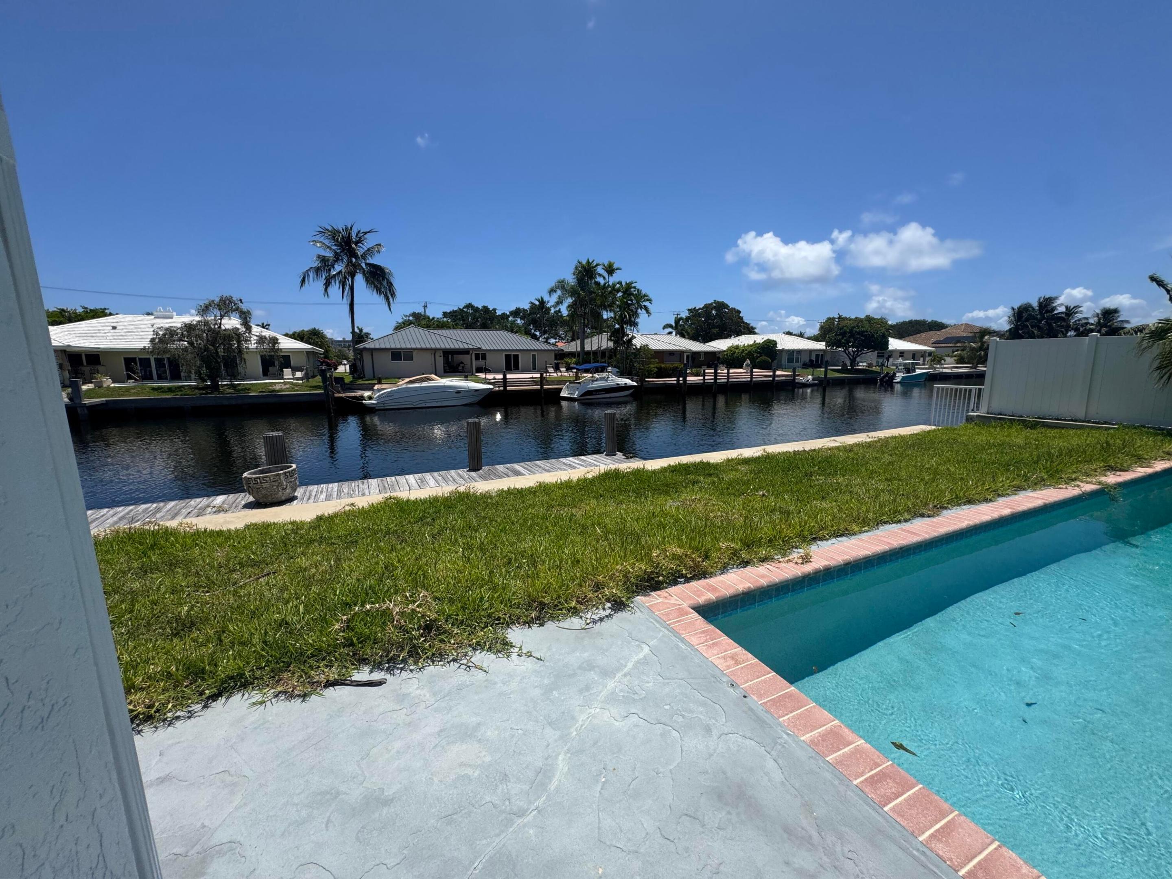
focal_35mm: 14
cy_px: 440
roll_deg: -0.6
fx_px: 474
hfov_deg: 102.1
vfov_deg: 85.7
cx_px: 586
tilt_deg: -8.5
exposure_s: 1/2770
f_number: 2.2
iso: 50
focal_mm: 2.22
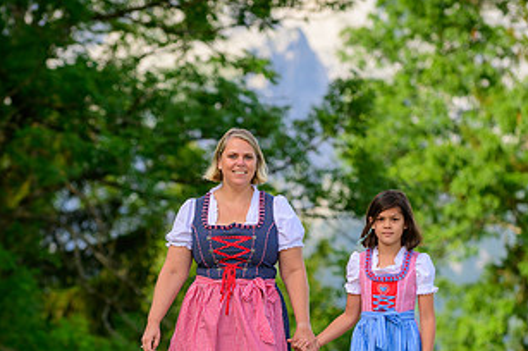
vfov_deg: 5.8
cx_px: 291
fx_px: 3458
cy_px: 291
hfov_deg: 8.7
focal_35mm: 236
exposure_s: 1/1600
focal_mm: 125
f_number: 3.5
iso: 320
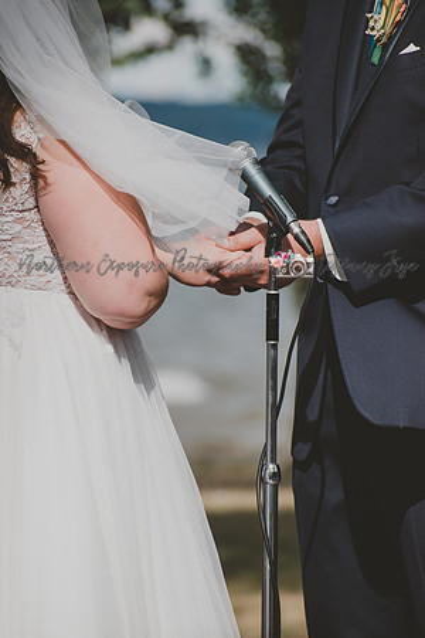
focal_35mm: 450
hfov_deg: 3.1
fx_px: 7968
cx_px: 212
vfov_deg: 4.6
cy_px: 319
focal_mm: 300
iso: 250
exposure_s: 1/2000
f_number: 6.3
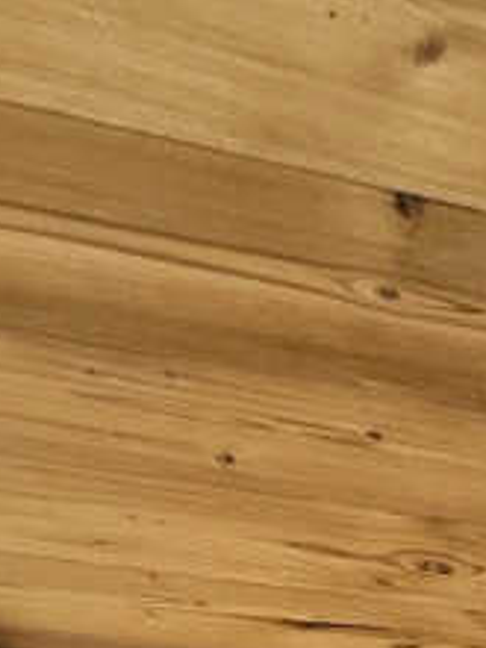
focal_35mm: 59
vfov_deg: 20.2
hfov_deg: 18.1
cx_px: 940
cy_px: 1234
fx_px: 1104
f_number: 2.2
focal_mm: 1.74
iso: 64
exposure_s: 1/100
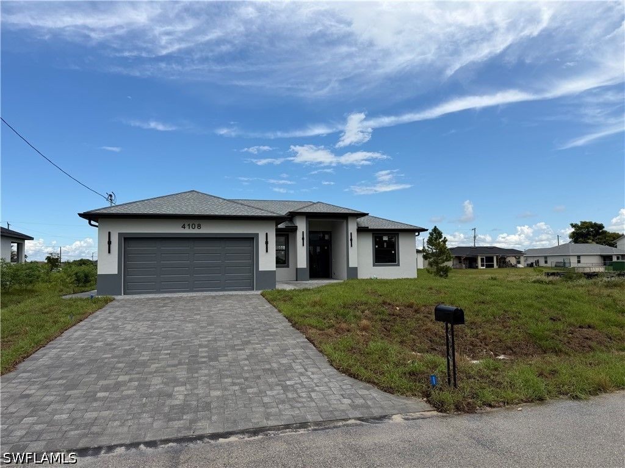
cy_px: 234
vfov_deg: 56.8
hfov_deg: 71.6
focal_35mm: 24
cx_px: 312
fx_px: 433
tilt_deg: +4.4
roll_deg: +1.6
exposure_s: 1/4405
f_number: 1.78
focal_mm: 6.76
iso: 80
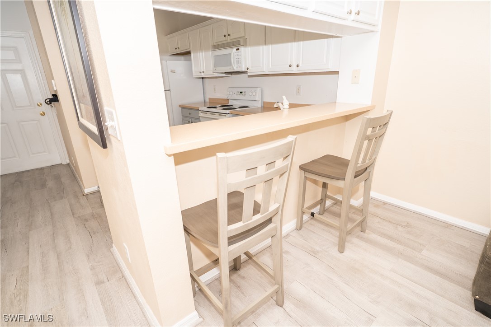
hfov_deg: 91.3
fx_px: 240
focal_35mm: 18
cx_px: 246
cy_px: 164
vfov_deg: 68.6
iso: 250
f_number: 6.3
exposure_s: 1/250
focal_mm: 17.6
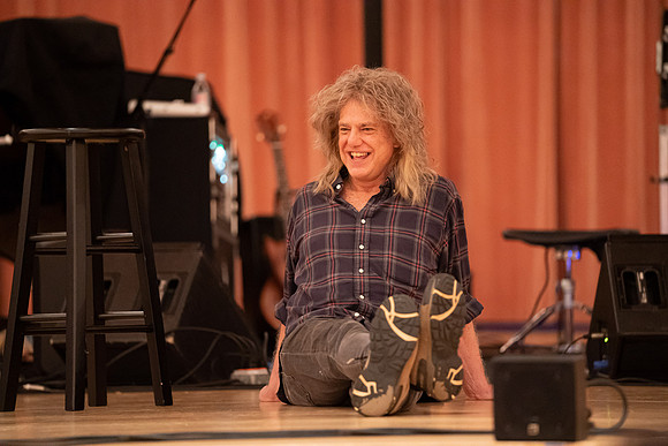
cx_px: 334
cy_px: 223
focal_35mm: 200
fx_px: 3712
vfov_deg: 6.9
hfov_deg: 10.3
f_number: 2.8
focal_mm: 200
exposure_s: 1/80
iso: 12800
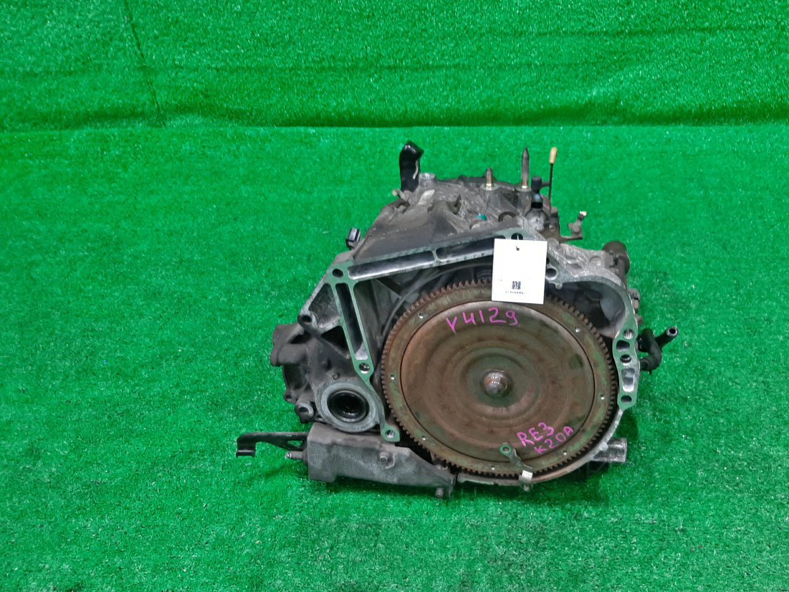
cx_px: 469
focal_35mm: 34
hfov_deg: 53.6
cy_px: 358
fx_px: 775
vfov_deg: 41.6
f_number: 1.7
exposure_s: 1/50
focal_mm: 3.93
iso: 128
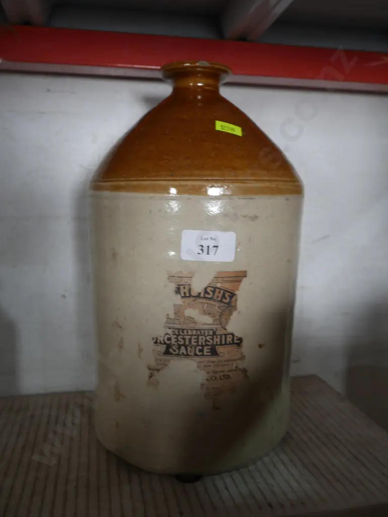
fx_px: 478
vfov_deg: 56.8
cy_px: 258
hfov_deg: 44.2
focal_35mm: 32
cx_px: 194
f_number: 3.6
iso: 400
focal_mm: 16
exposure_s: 1/60
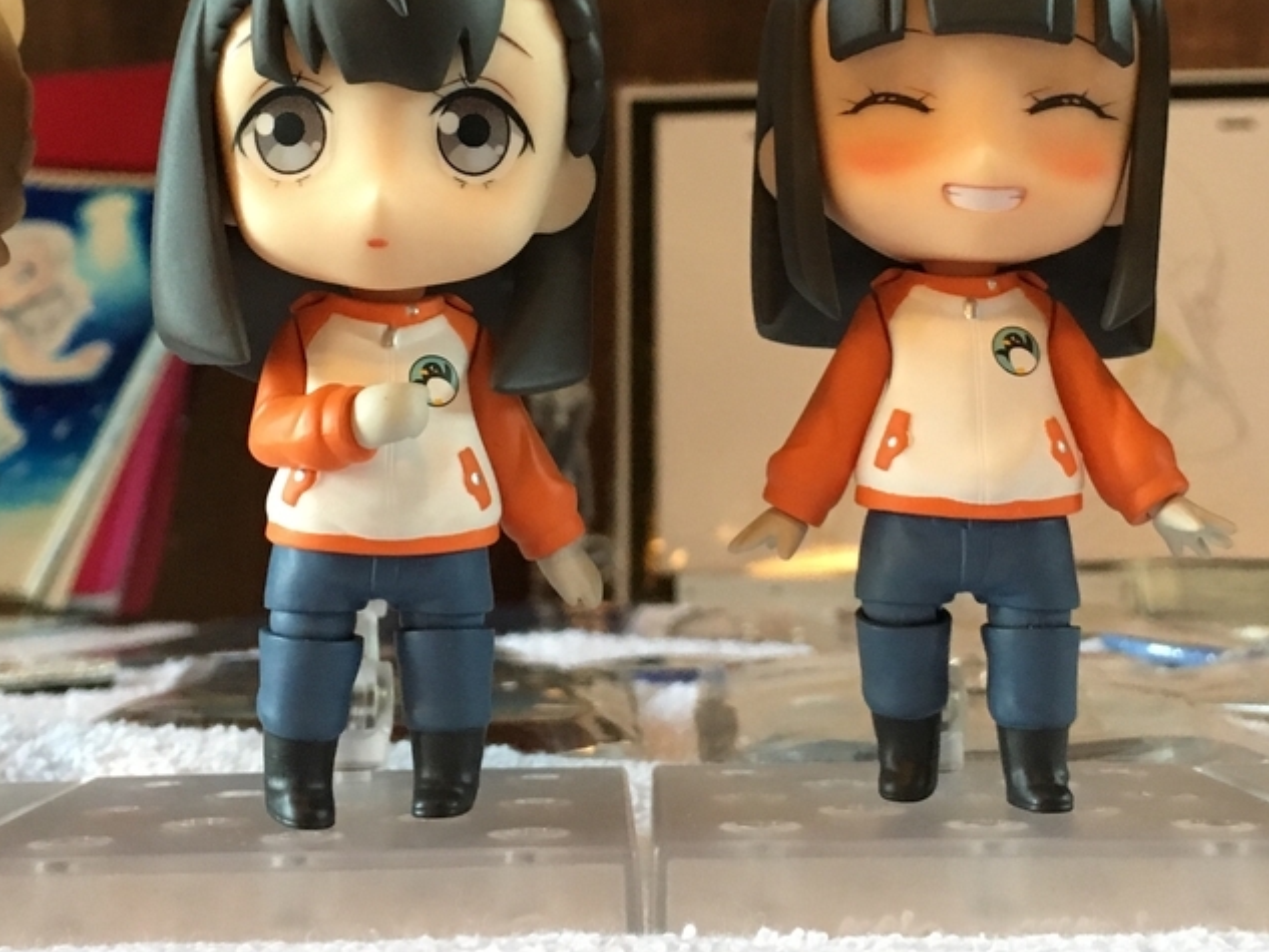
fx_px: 2017
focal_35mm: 55
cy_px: 172
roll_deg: +1.2
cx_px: 656
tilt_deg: +8.9
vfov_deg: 26.0
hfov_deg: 34.9
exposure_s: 1/30
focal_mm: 4.15
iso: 200
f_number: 2.2
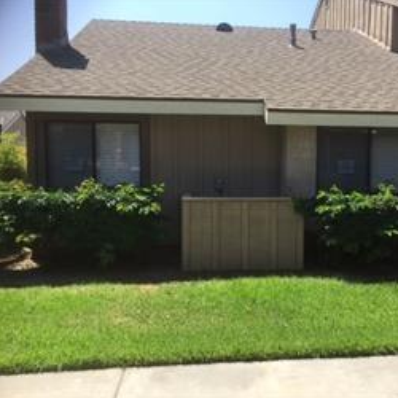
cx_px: 244
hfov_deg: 46.9
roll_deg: -2.3
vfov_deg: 47.2
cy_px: 199
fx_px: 455
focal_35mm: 35
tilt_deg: -2.0
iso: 32
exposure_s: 1/920
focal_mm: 4.15
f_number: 2.2
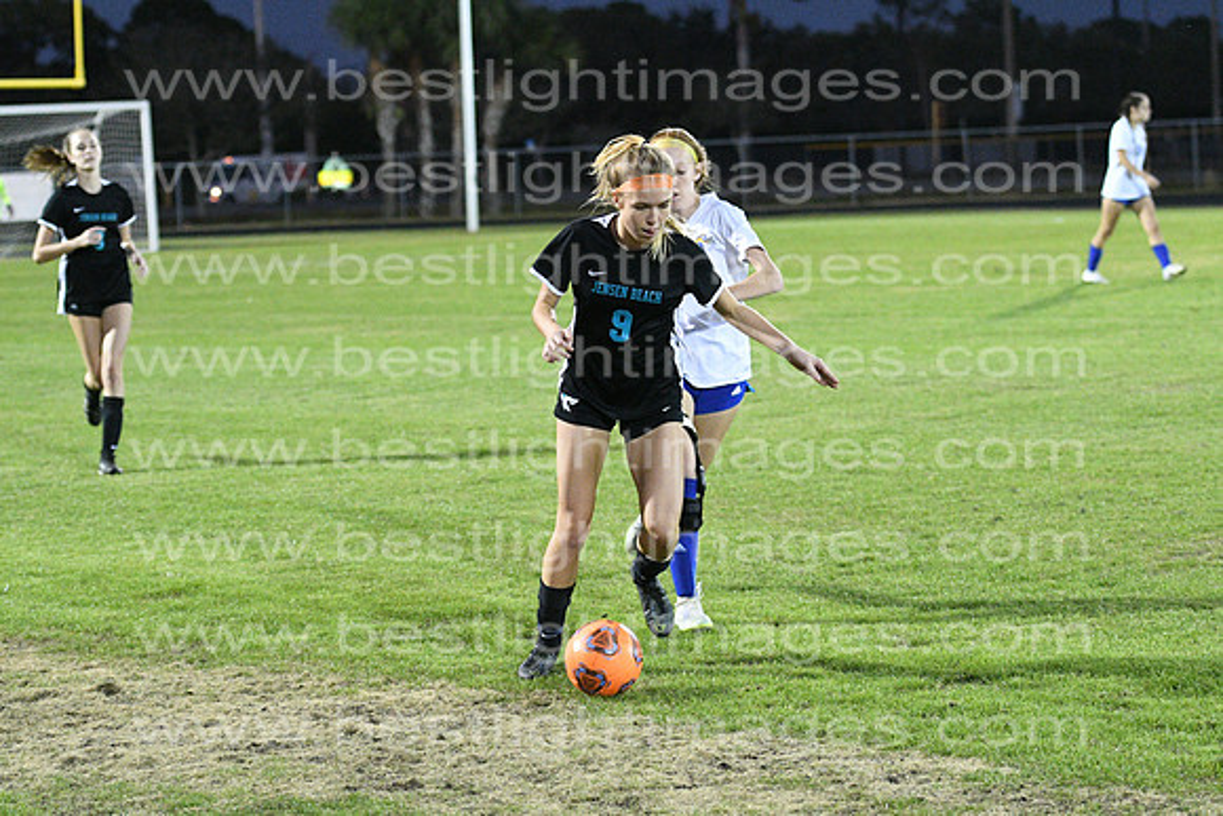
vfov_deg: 13.0
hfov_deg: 19.5
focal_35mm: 105
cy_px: 408
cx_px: 612
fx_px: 3568
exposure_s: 1/800
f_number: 2.8
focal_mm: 70
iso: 9000
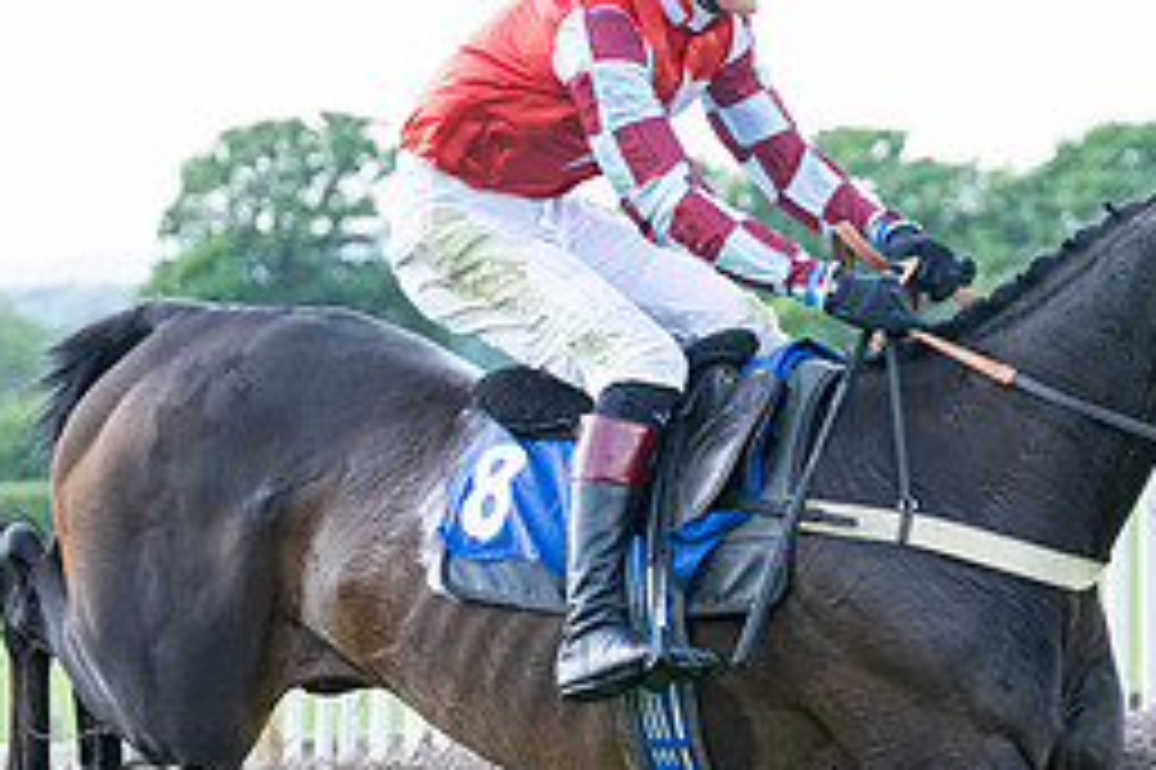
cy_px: 653
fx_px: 7252
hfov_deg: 9.1
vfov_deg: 6.1
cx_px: 557
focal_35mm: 226
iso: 400
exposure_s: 1/2000
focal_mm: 70
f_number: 2.8
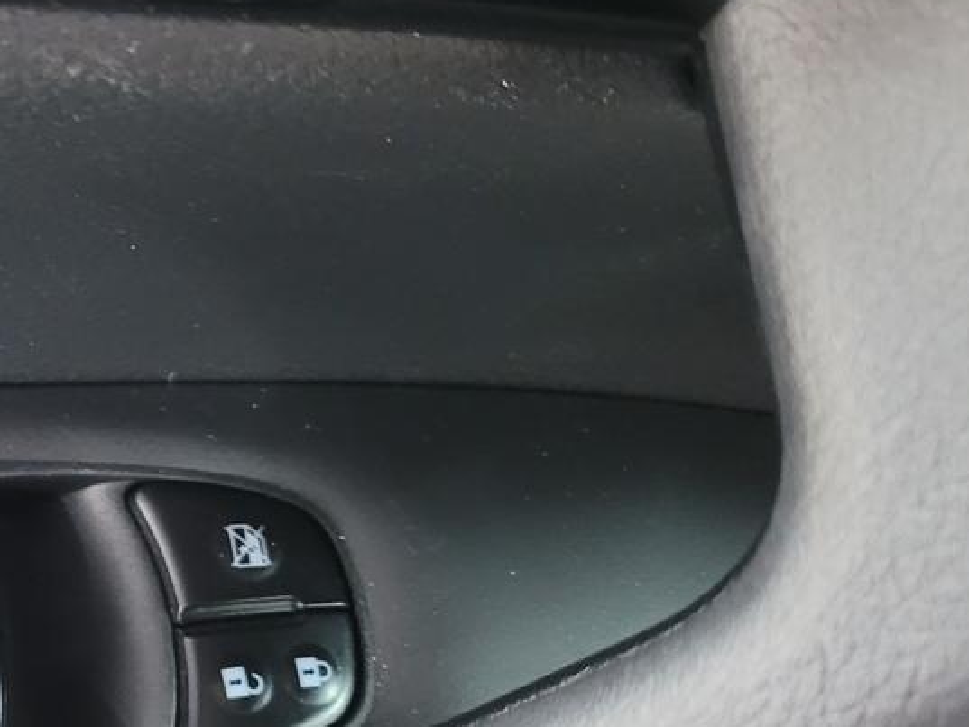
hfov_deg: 28.1
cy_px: 471
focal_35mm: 62
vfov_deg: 23.6
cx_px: -130
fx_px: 1736
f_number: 1.8
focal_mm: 5.4
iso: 640
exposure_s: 1/24
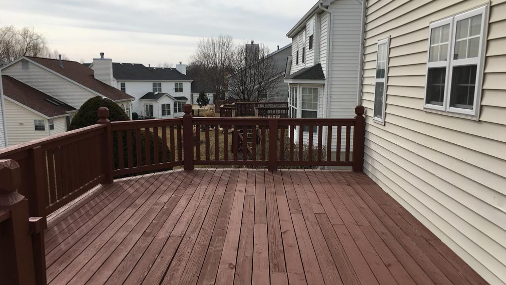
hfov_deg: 61.0
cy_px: 162
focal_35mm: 32
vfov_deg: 36.6
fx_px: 429
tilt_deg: -10.7
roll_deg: +0.7
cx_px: 255
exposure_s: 1/2079
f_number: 2.2
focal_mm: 4.15
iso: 25
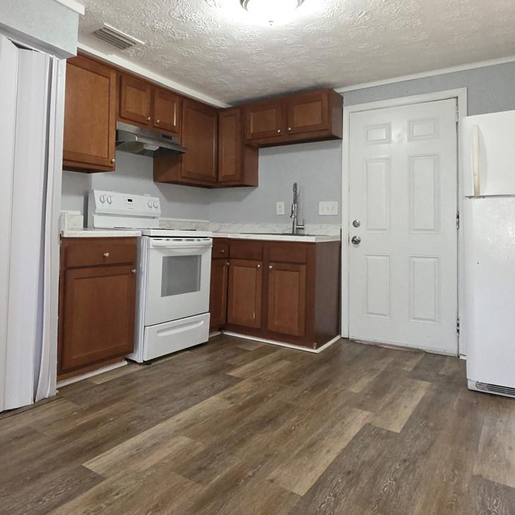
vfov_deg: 64.8
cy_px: 223
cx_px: 192
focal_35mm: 24
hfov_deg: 64.1
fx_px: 404
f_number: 1.9
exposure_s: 1/60
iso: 320
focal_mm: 2.2
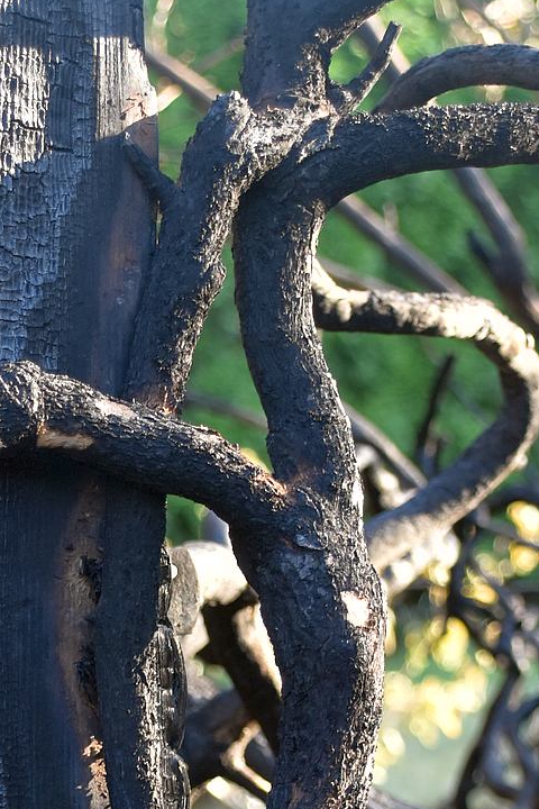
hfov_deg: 9.0
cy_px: 637
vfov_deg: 13.4
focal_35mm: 152
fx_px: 3413
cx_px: 195
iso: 400
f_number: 5
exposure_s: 1/100
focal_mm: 38
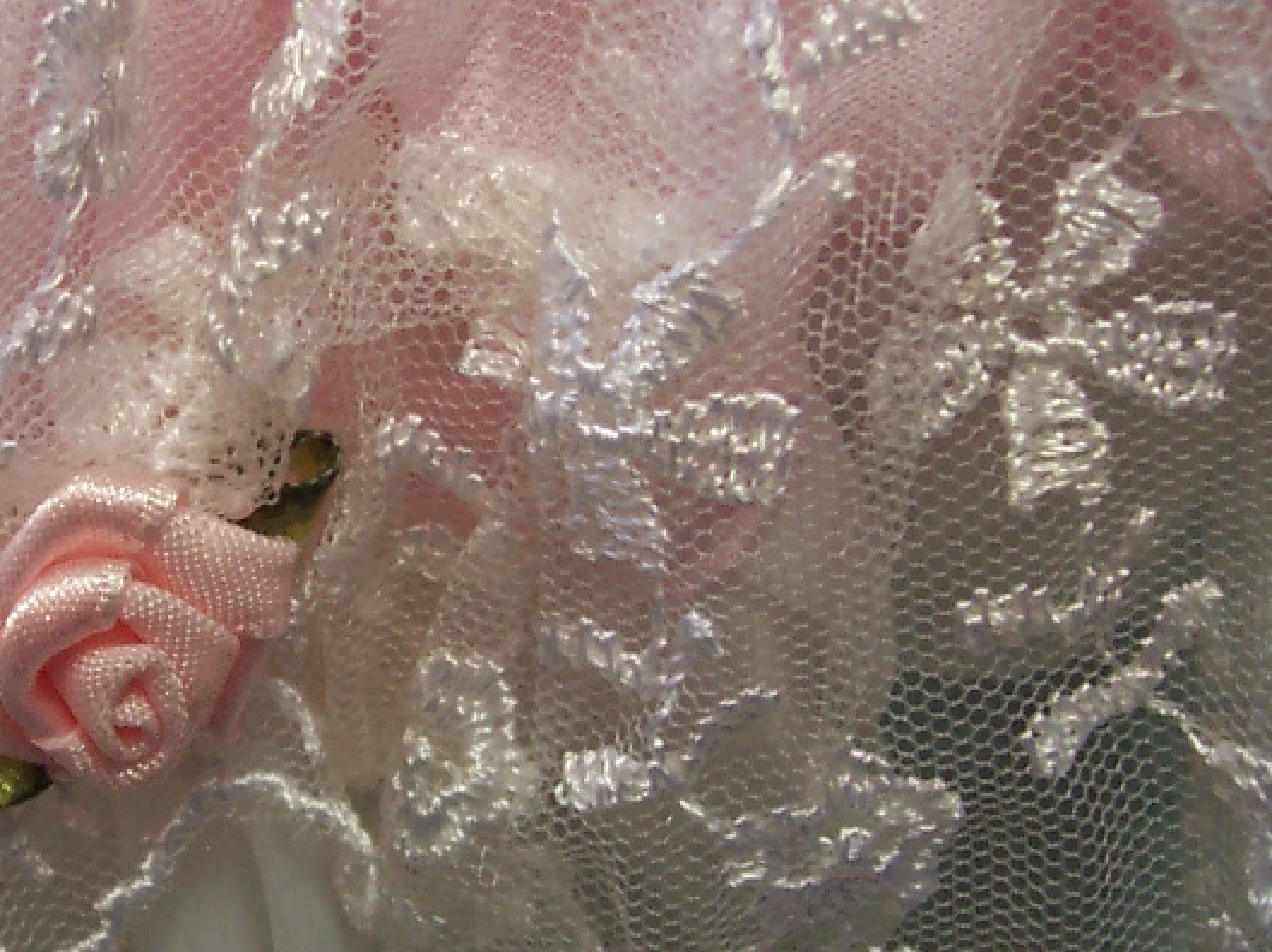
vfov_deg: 17.5
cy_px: 454
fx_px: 3085
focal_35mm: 84
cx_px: 351
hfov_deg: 23.1
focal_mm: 5.6
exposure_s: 1/45
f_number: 2.8
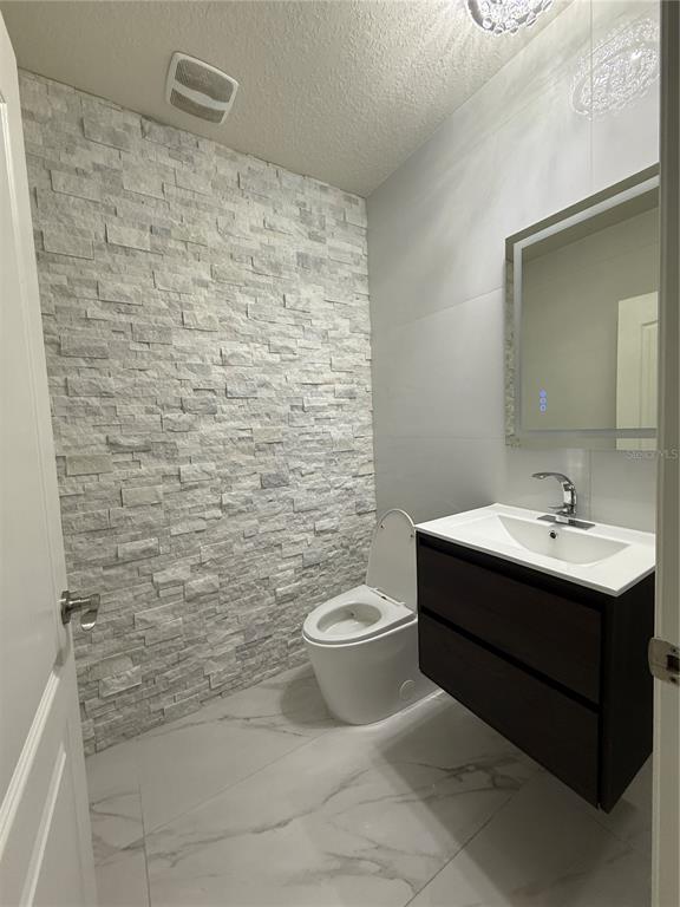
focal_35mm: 14
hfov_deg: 85.7
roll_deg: +1.7
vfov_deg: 102.1
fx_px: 367
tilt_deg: -3.4
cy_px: 454
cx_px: 340
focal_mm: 2.22
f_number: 2.2
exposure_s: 1/120
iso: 200
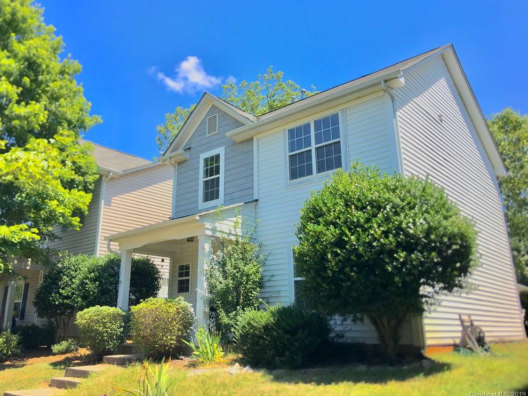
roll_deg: -0.4
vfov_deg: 46.8
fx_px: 457
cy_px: 195
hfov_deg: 60.0
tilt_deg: +19.5
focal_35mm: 30
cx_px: 257
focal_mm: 4.15
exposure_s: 1/1131
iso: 25
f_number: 2.2
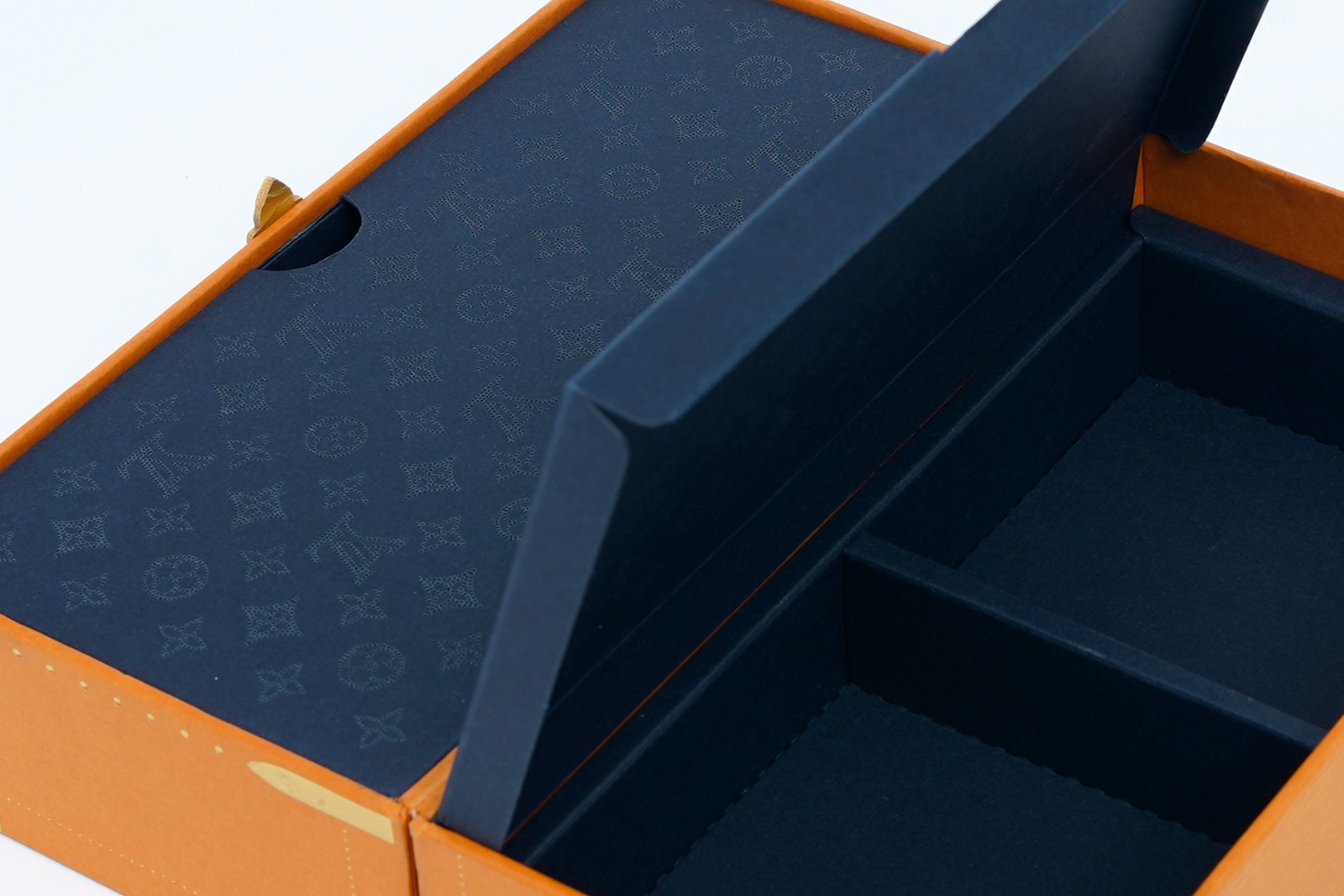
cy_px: 448
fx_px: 1941
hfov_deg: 38.2
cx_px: 672
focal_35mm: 52
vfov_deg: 26.0
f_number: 10
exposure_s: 1/125
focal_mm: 35
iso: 100
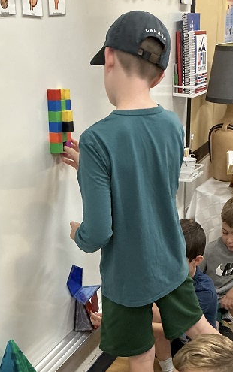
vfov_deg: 61.2
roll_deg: -0.6
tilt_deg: -30.2
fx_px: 315
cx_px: 138
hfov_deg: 40.5
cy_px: 186
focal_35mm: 31
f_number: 1.8
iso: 200
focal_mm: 3
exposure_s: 1/40
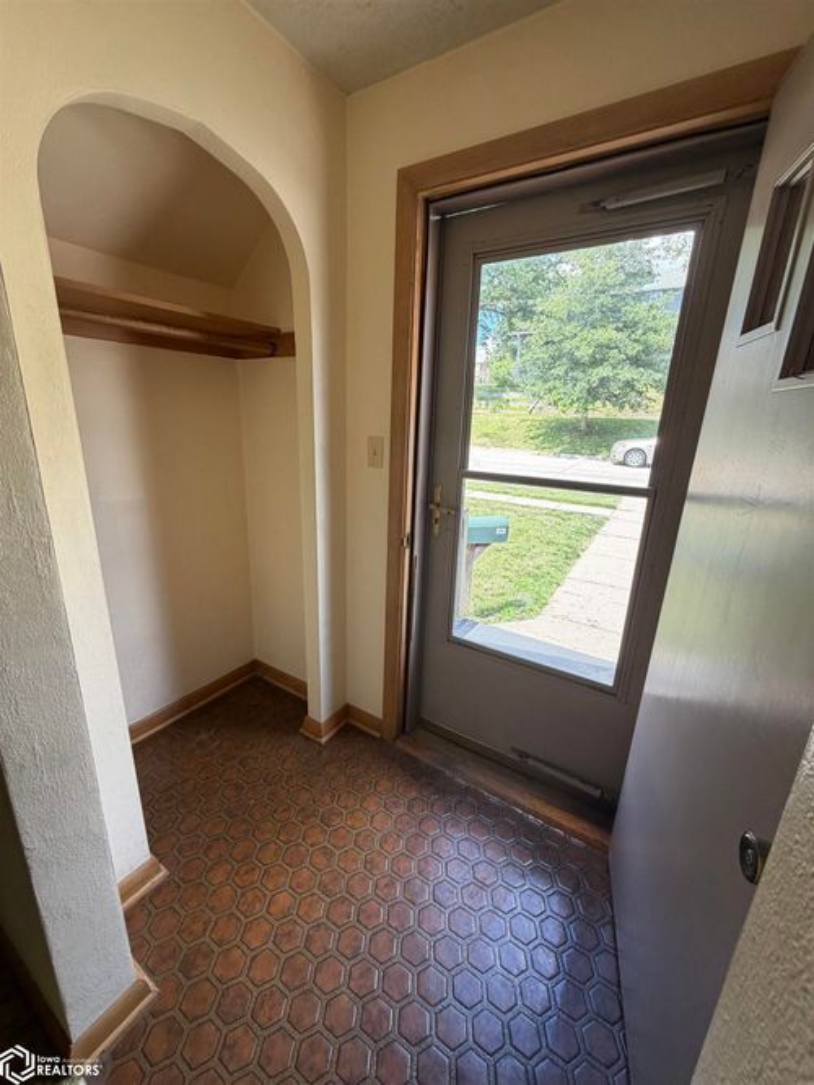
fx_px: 439
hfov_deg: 85.7
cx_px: 407
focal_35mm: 14
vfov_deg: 102.1
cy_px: 542
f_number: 2.2
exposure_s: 1/121
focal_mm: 2.22
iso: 80
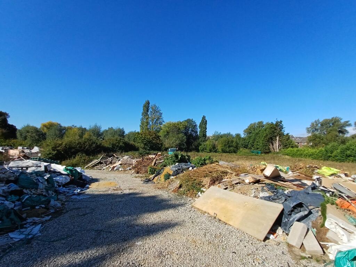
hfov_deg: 94.5
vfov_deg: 78.1
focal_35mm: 16
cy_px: 134
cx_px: 178
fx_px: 165
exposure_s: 1/1326
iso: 40
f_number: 2.2
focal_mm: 1.64
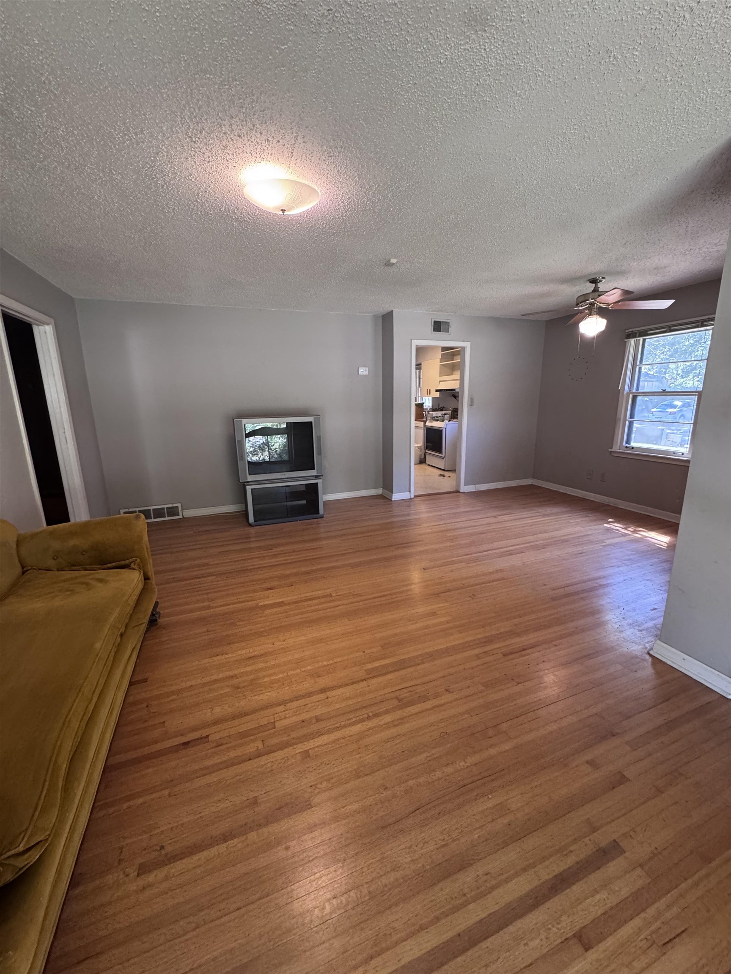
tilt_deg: -14.1
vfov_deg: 102.1
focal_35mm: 14
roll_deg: +2.0
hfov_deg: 85.7
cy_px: 487
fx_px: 394
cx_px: 366
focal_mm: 2.22
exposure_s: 1/60
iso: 320
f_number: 2.2
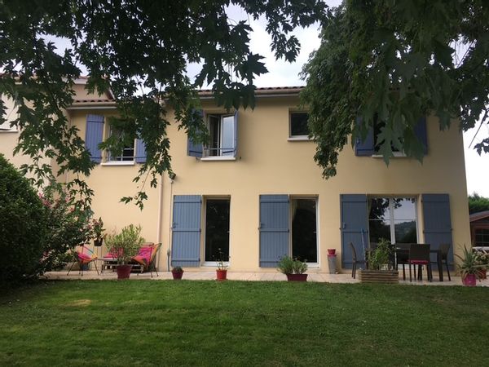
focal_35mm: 29
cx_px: 244
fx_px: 410
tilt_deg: +9.8
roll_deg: -1.2
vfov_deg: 48.2
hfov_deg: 61.7
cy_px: 184
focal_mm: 4.15
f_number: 2.2
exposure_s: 1/254
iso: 25
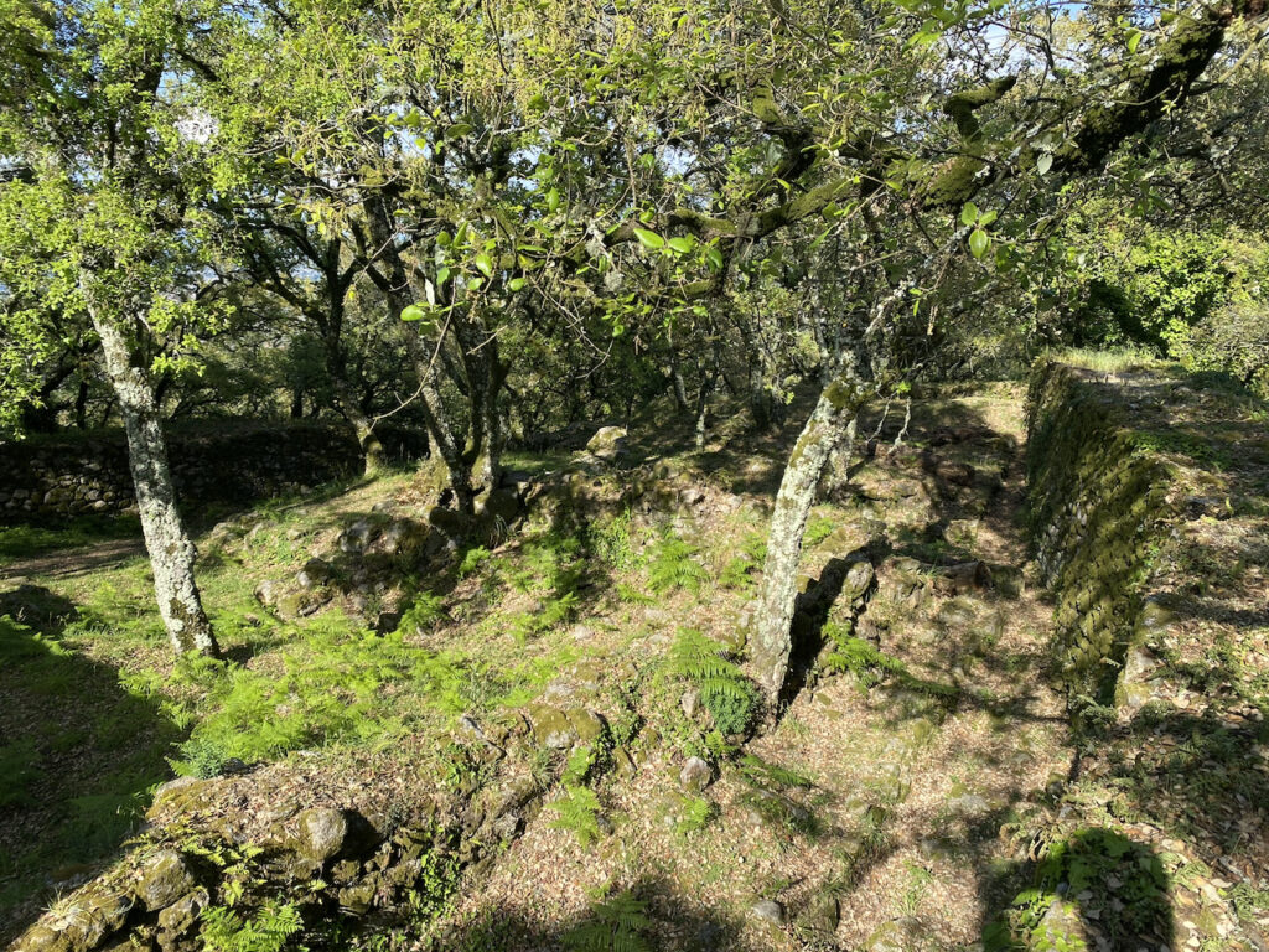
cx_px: 634
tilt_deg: -14.4
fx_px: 953
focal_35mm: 26
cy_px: 476
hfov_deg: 67.3
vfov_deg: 53.1
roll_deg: -1.1
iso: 32
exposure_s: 1/990
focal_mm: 4.25
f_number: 1.8
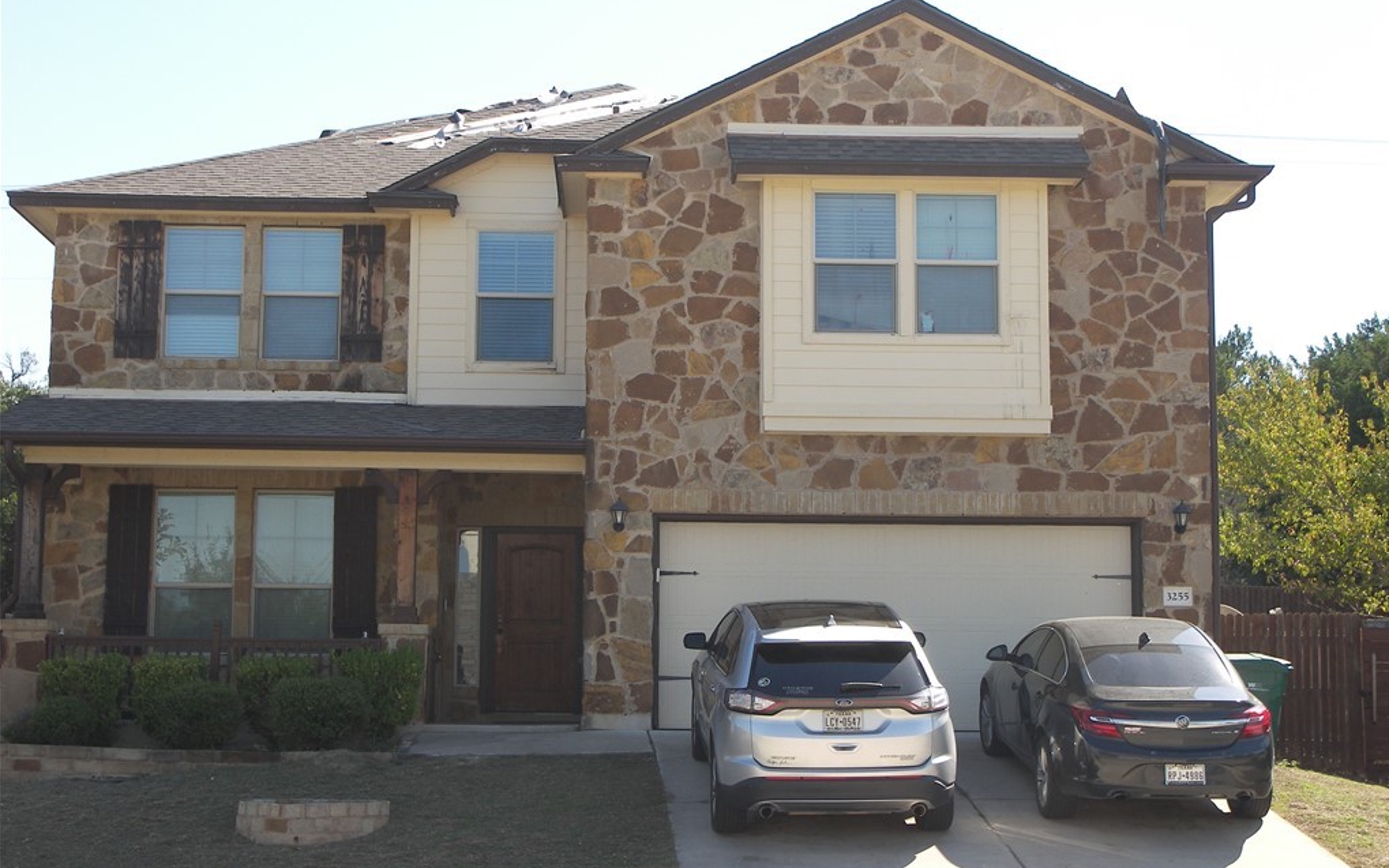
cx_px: 697
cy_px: 441
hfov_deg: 31.5
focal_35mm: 65
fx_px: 2461
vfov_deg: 20.0
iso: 50
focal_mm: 12.8
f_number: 3.6
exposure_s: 1/250
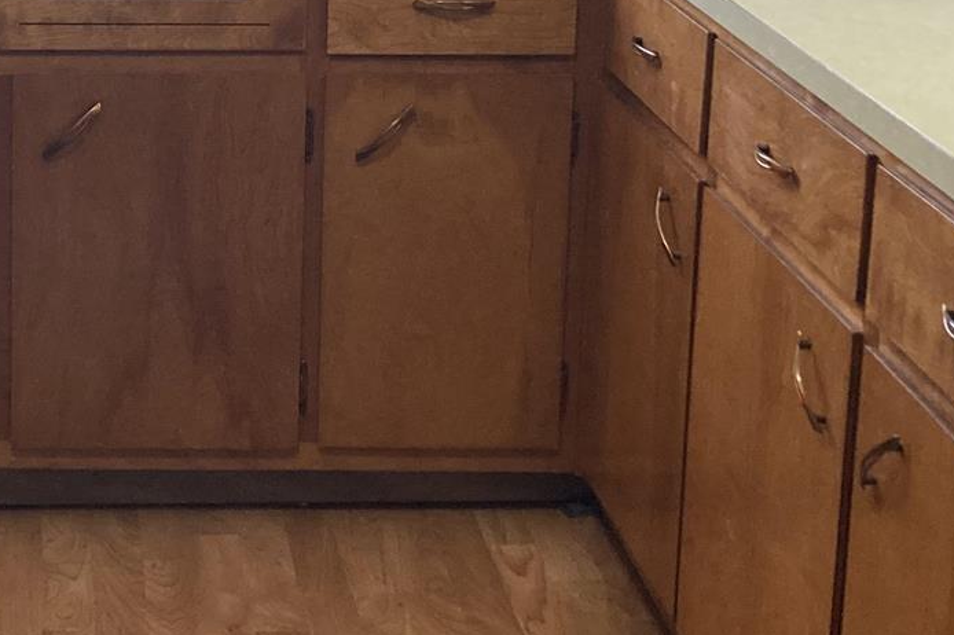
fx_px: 2278
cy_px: -41
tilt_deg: -11.9
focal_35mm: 86
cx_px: 93
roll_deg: +0.9
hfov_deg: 23.0
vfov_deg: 15.5
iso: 160
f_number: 1.8
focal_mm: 3.99
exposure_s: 1/60
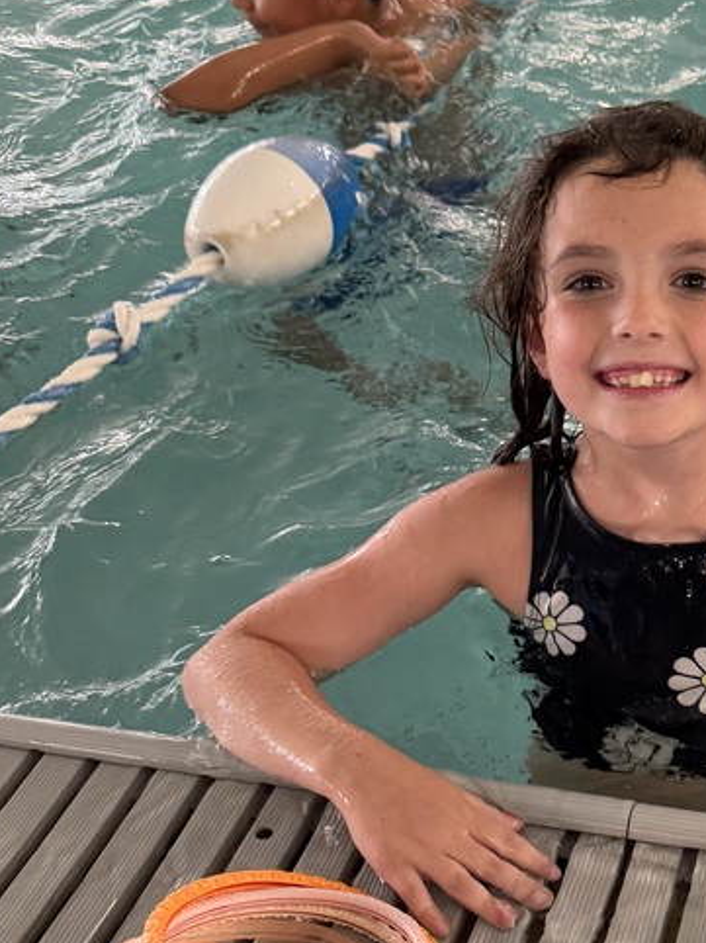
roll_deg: -0.6
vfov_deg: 37.2
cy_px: 614
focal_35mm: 51
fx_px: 1388
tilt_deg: -42.3
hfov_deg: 27.0
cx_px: 700
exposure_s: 1/60
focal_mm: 6.76
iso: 320
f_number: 1.78
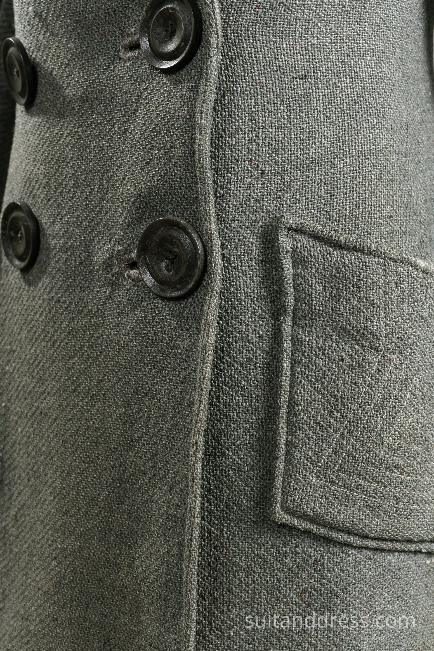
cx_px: 217
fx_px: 868
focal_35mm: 48
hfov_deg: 28.1
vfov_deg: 41.1
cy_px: 326
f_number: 5.6
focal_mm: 32
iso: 250
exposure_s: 1/20
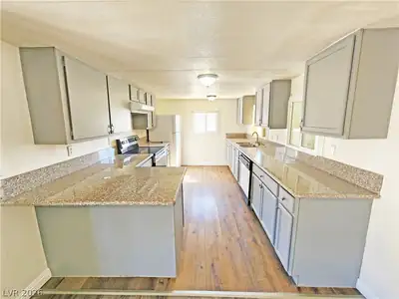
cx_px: 200
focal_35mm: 13
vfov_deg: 89.9
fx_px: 150
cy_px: 150
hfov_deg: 106.2
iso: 125
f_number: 2.2
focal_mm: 2.2
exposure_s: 1/60
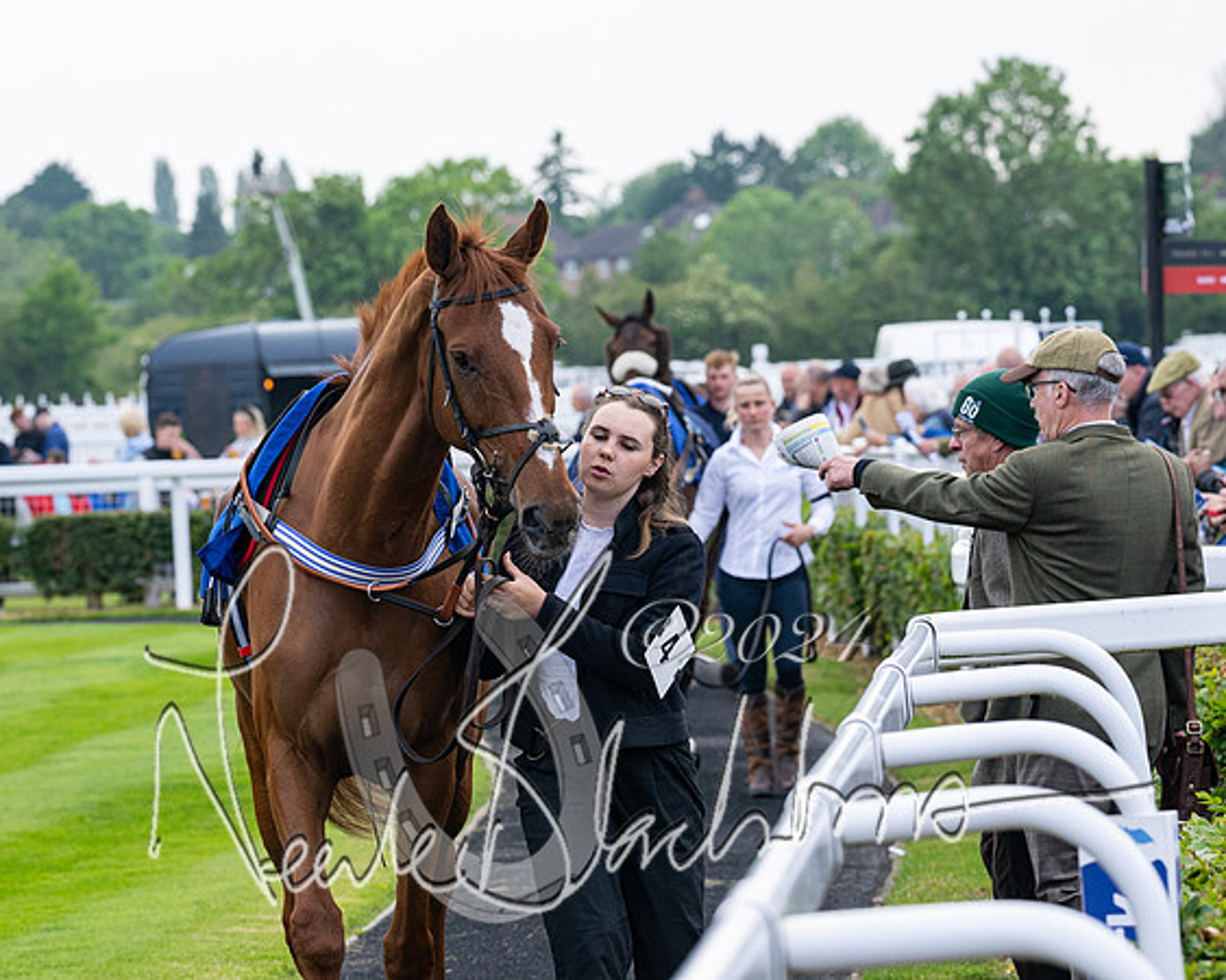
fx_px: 8255
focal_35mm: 228
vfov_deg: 6.8
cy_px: 490
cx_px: 598
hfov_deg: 8.5
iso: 400
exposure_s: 1/400
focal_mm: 135
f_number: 5.6
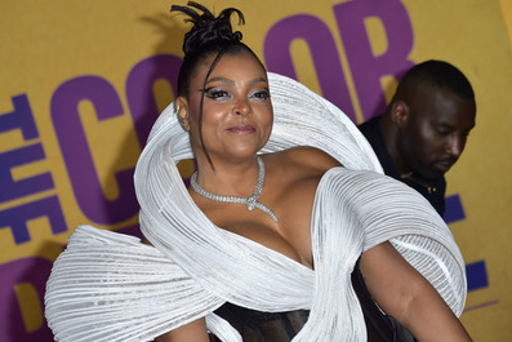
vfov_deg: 9.0
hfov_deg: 13.4
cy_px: 173
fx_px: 2177
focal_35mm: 153
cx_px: 246
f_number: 6.3
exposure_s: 1/250
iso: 320
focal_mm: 135
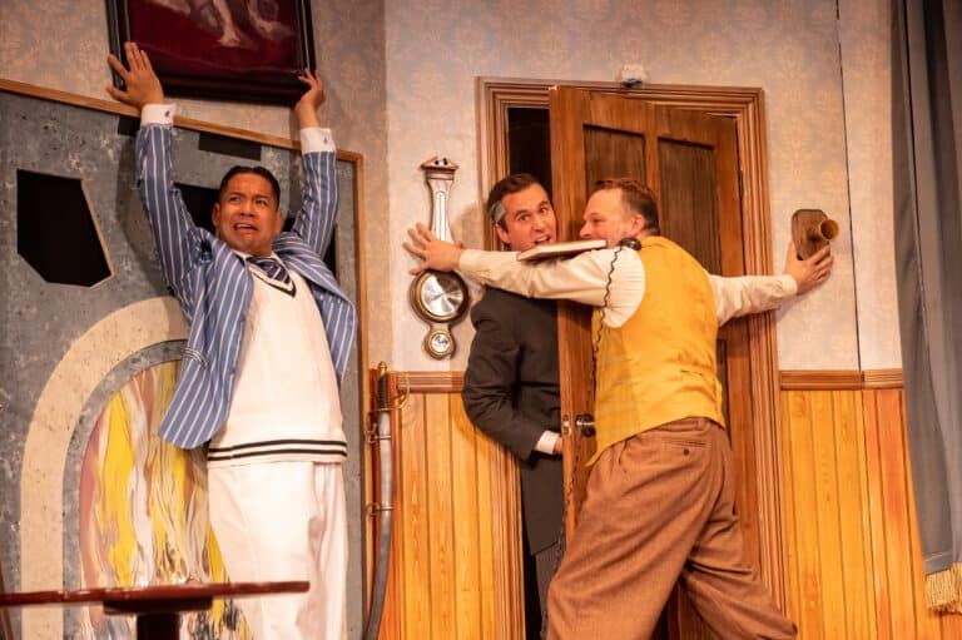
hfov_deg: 28.9
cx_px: 481
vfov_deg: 19.4
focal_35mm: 70
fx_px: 1869
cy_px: 320
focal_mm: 70
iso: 6400
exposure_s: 1/640
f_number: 5
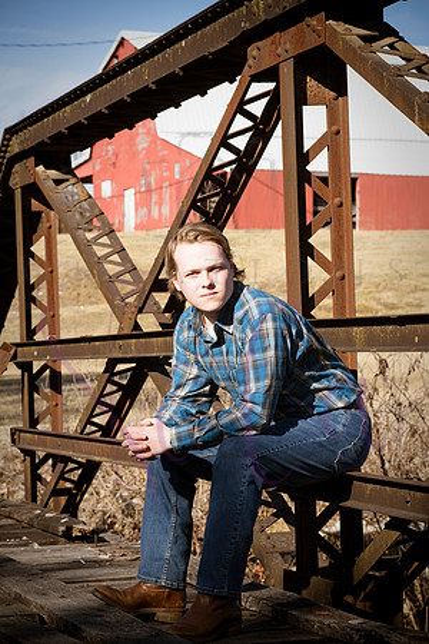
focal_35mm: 112
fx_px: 2002
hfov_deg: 12.2
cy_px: 322
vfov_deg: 18.3
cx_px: 214
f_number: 14
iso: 800
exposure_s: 1/800
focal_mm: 112
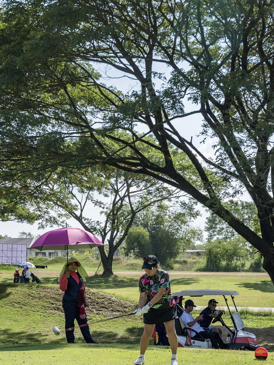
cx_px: 137
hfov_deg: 19.4
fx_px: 802
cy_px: 204
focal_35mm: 76
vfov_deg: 25.6
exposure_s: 1/640
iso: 100
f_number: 7.1
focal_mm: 70
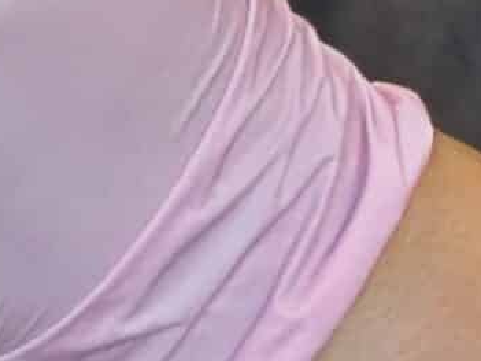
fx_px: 7626
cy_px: 156
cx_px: -914
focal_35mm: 549
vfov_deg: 2.7
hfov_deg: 3.5
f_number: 2.8
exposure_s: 1/40
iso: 125
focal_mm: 9
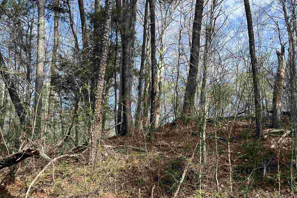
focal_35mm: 45
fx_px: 371
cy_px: 143
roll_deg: -2.1
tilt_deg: +11.1
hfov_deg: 43.5
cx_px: 164
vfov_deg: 29.5
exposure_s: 1/1377
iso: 50
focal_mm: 5.7
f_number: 1.5
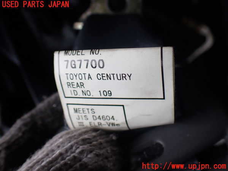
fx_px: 198
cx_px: 114
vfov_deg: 46.8
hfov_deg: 60.0
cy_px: 86
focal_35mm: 30
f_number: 2.3
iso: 100
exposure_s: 1/125
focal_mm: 5.4
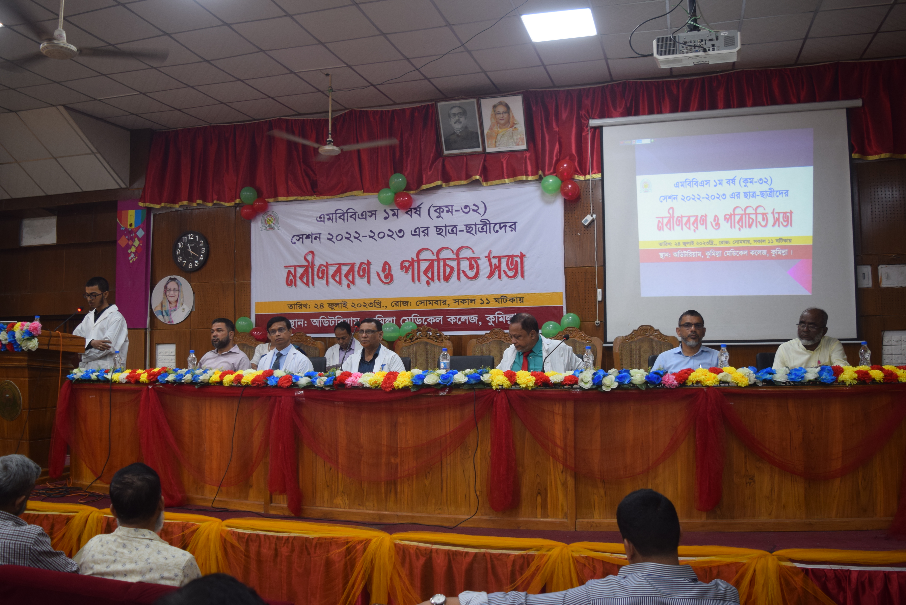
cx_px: 453
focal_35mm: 32
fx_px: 793
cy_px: 302
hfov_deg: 59.5
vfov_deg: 41.7
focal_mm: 21
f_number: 4
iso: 500
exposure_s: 1/60
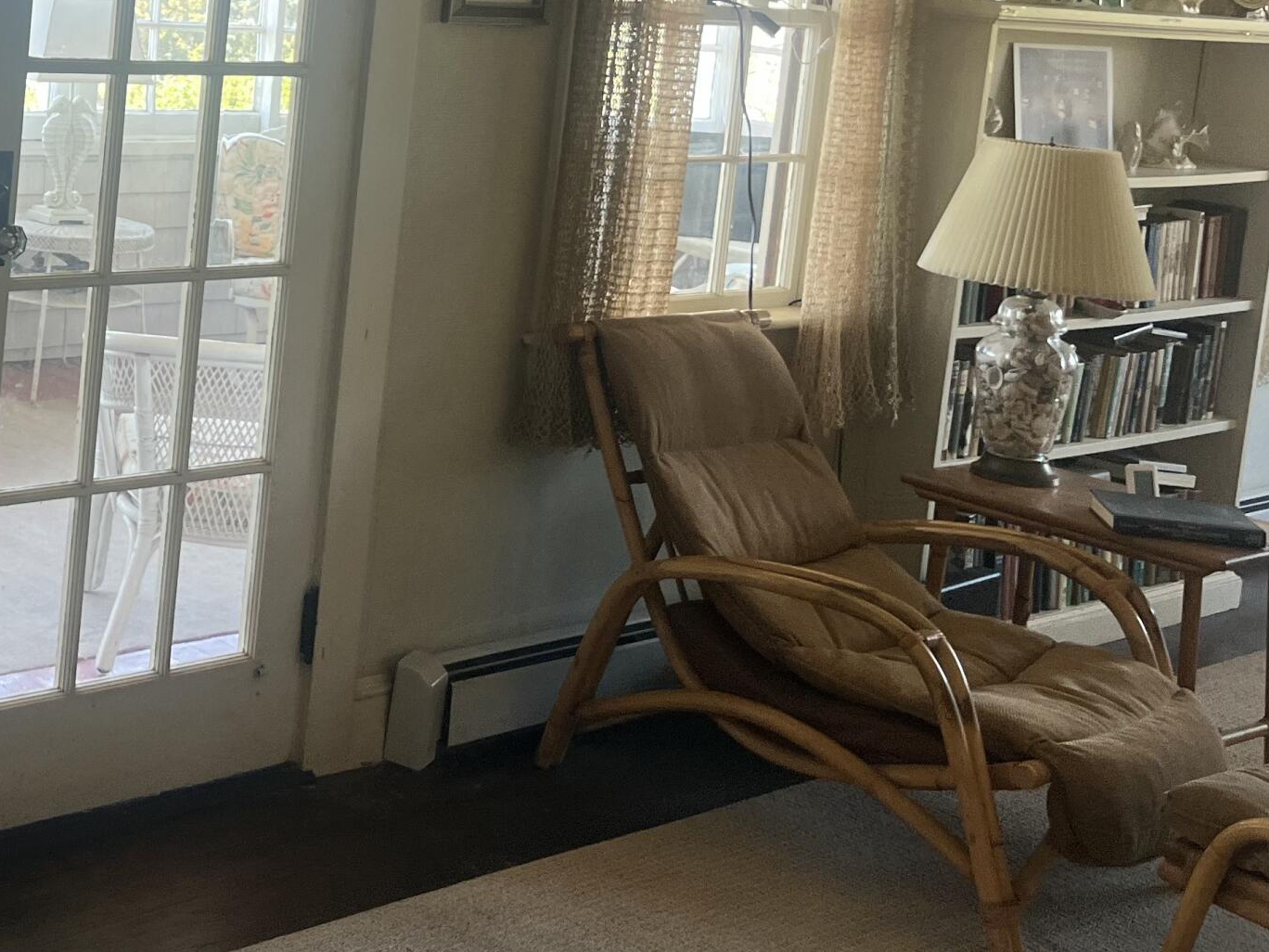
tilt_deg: -5.8
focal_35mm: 57
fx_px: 2090
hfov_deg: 30.9
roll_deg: -3.5
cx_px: -45
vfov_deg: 24.8
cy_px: 76
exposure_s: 1/120
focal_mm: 5.1
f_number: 1.6
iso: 80
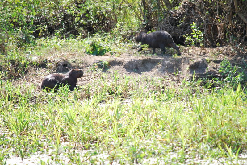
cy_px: 82
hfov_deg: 6.9
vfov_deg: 4.6
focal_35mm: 300
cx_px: 124
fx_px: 2060
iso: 100
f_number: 5.6
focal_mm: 200
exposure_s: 1/60
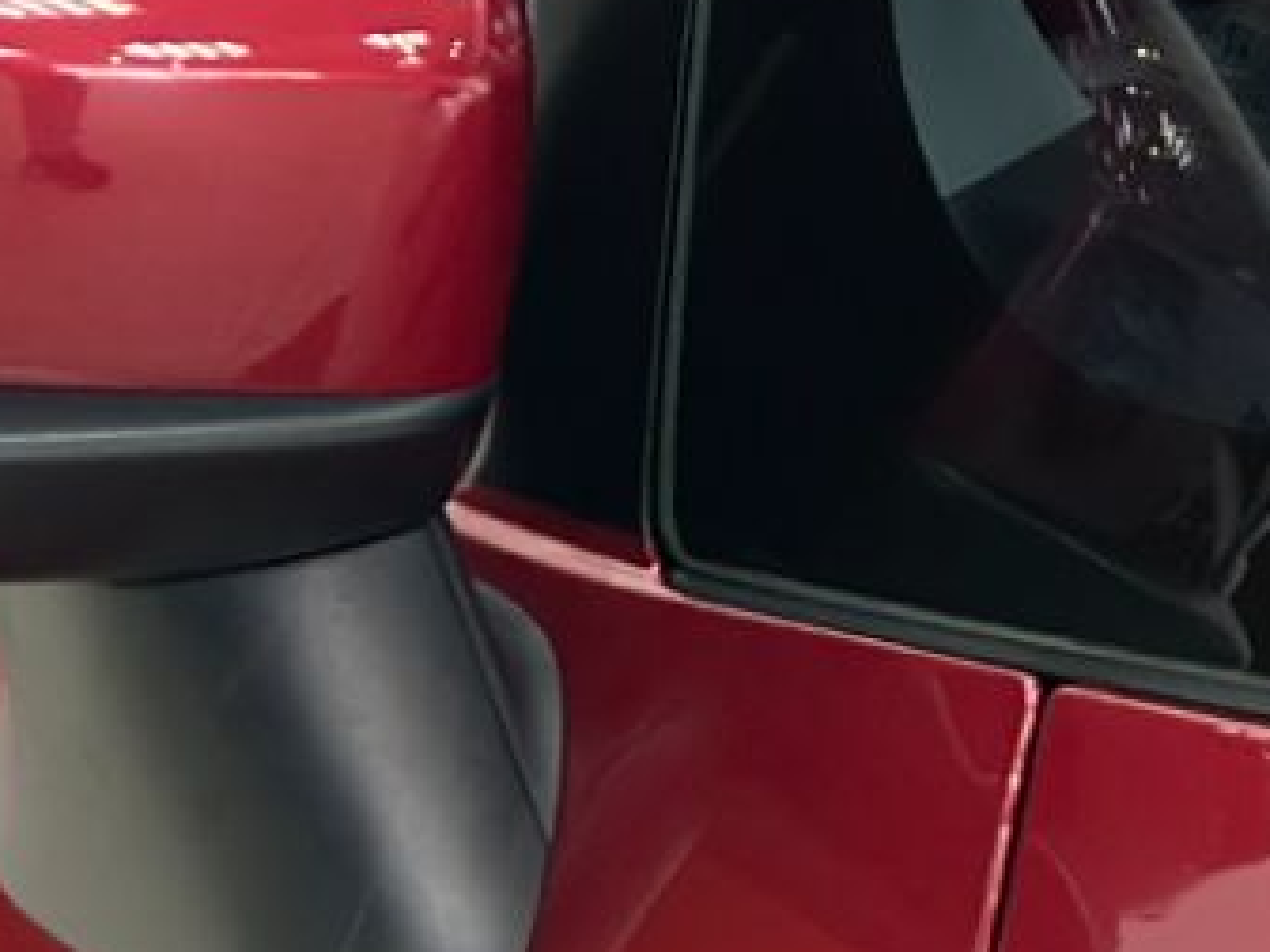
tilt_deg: -12.4
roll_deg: -0.3
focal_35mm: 274
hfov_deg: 7.2
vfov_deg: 5.4
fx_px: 10053
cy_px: -419
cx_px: 147
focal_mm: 6.86
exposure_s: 1/60
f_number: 1.78
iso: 125
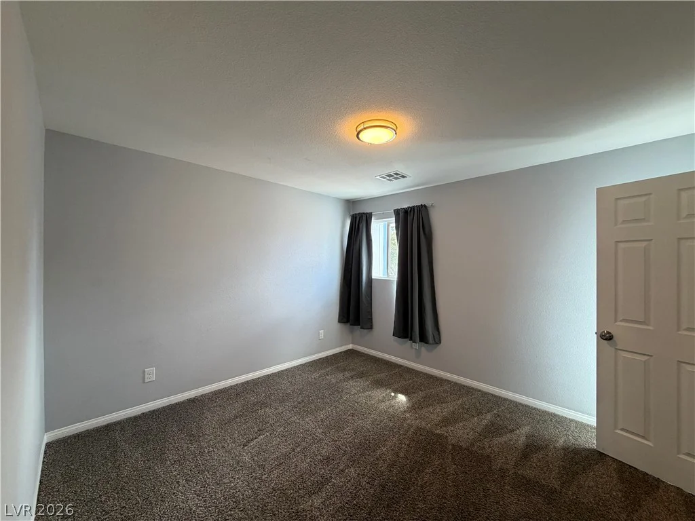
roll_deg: -0.5
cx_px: 348
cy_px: 260
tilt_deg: +0.8
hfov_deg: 102.1
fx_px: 281
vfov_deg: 85.7
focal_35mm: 14
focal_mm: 2.22
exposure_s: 1/120
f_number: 2.2
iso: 200
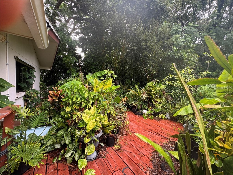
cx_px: 116
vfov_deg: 85.7
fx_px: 94
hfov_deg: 102.1
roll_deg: -2.1
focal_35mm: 14
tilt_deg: -3.4
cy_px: 88
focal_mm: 2.22
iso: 40
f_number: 2.2
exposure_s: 1/99
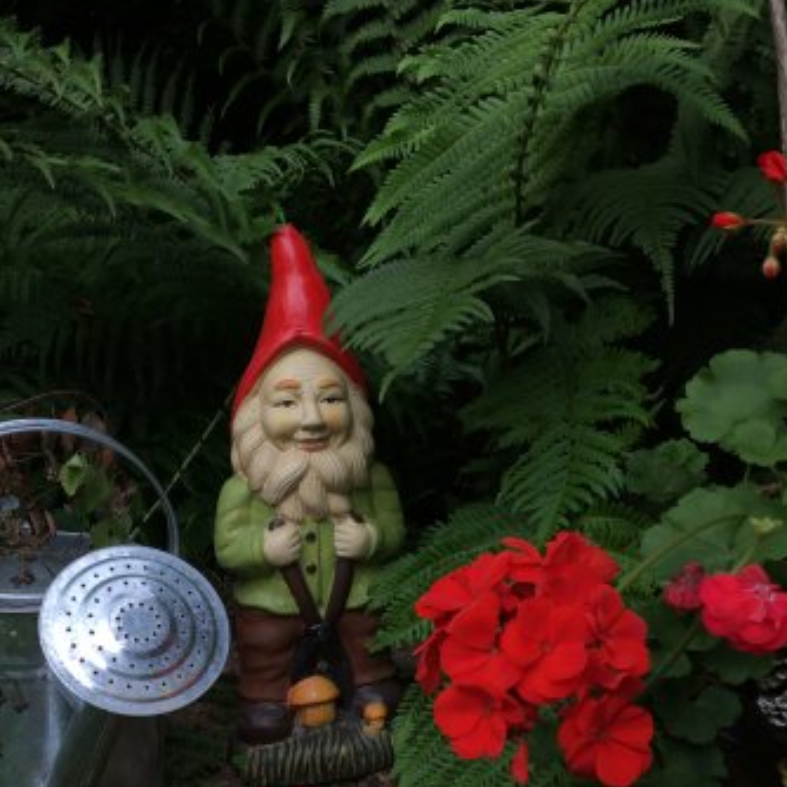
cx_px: 352
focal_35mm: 47
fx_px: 1209
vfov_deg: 35.3
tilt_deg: -17.2
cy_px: 589
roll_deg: -0.7
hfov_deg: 36.0
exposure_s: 1/193
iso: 25
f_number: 2.2
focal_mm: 4.15
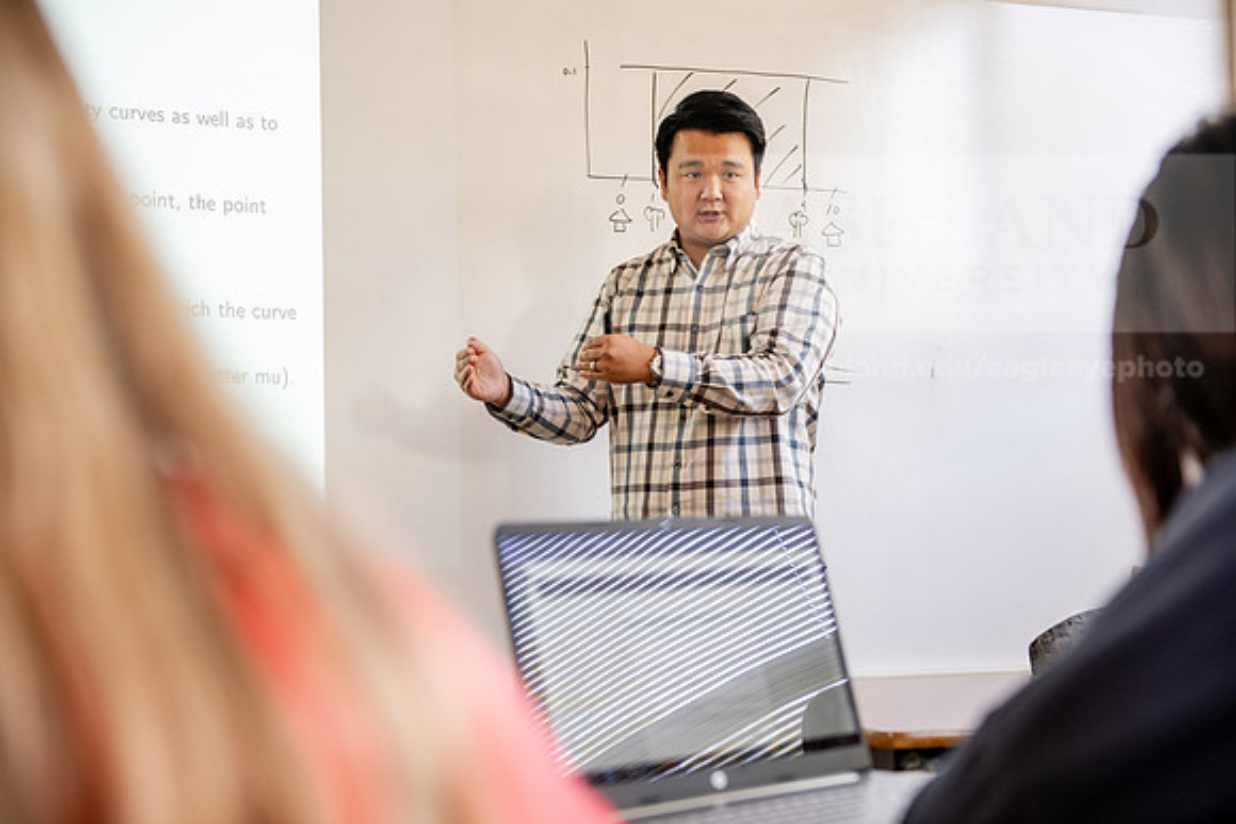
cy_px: 412
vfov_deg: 27.0
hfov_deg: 39.6
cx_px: 618
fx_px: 1717
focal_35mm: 50
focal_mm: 50
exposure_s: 1/200
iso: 1600
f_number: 3.2
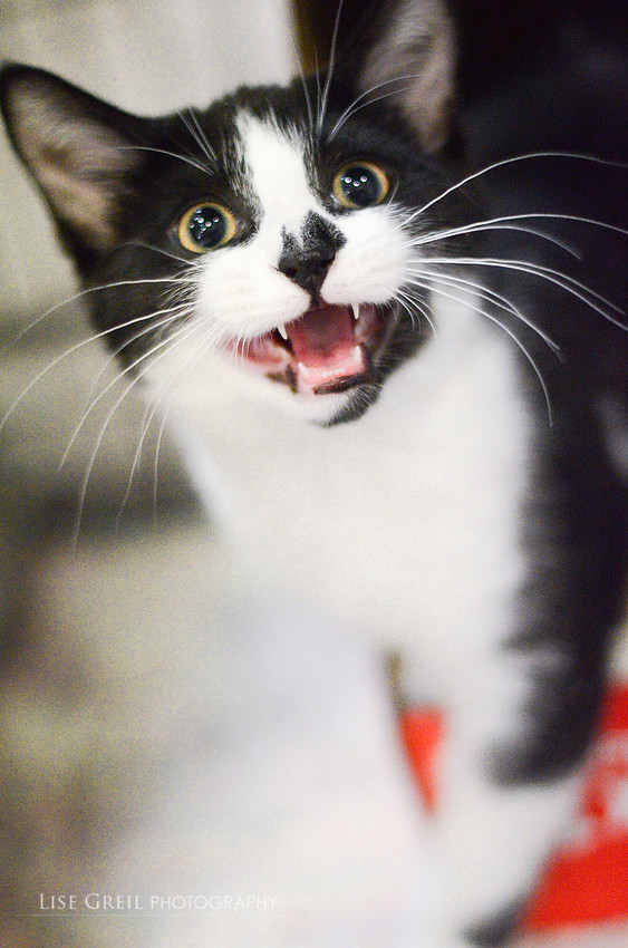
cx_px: 314
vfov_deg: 27.0
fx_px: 1971
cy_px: 474
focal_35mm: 75
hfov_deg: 18.1
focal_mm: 50
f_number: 1.4
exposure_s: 1/400
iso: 4000
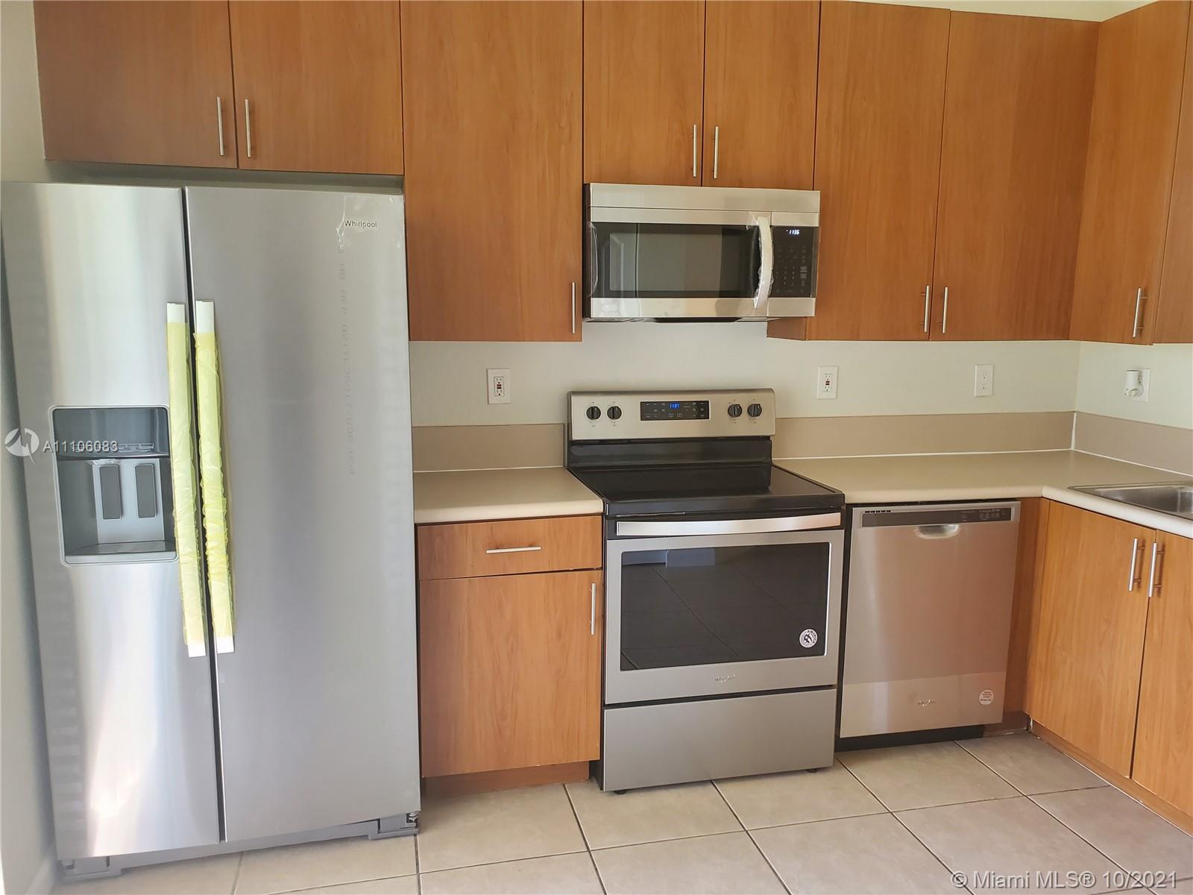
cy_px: 448
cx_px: 596
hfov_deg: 67.3
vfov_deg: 53.1
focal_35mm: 26
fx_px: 896
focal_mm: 4.3
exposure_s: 1/39
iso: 200
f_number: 2.4
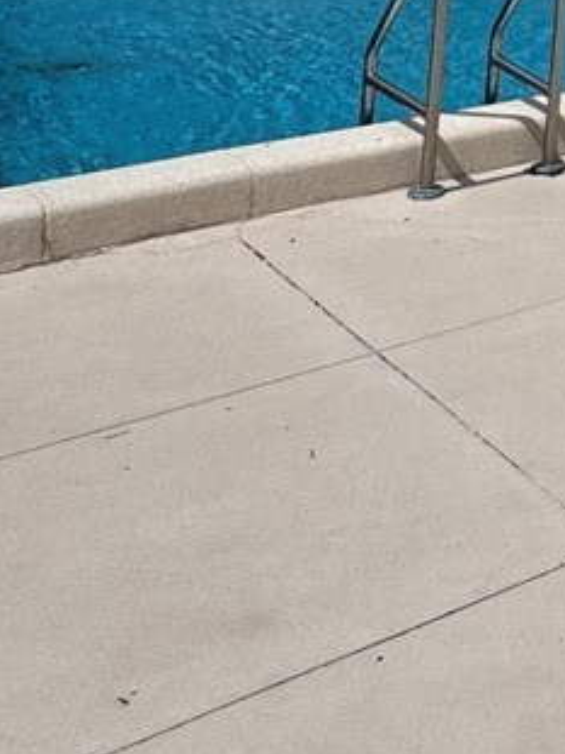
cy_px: -402
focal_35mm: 72
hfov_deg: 16.8
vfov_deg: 22.0
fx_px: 1568
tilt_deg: +3.0
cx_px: 1026
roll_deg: -0.1
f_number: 2.2
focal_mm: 2.22
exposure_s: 1/6135
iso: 40
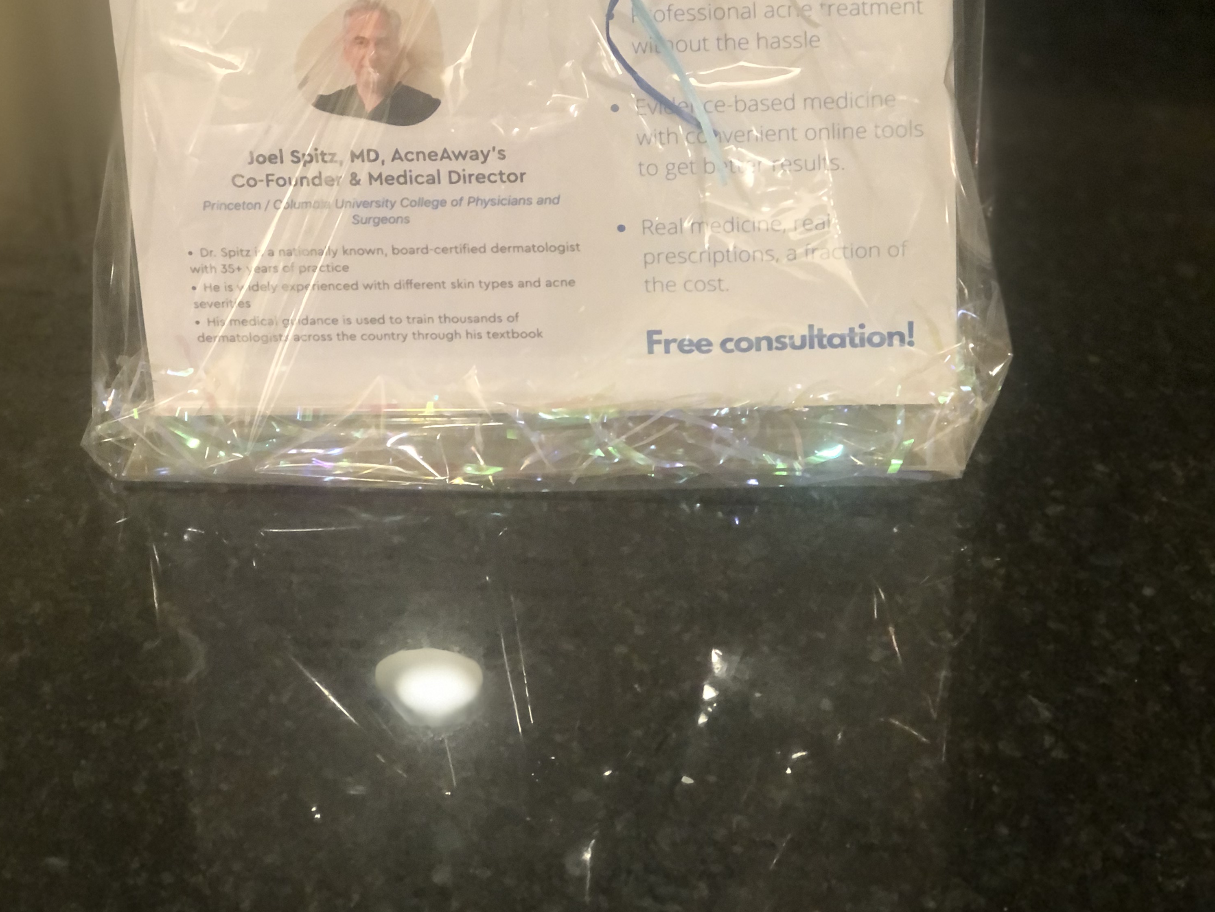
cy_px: 111
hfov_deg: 25.3
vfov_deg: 18.8
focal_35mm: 77
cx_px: 605
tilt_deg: -21.9
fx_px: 2703
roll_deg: +1.8
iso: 250
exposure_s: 1/30
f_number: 2.8
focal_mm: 6.6
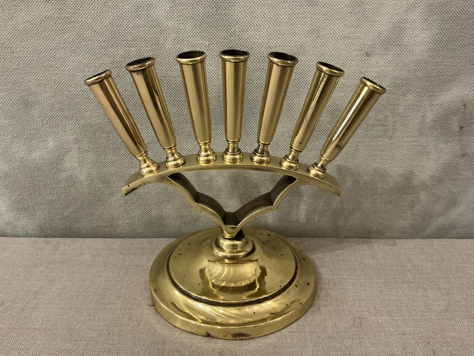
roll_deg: -0.3
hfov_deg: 63.4
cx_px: 237
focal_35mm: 28
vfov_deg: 49.7
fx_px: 383
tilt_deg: -23.3
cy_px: 178
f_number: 1.8
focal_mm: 3
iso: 200
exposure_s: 1/33
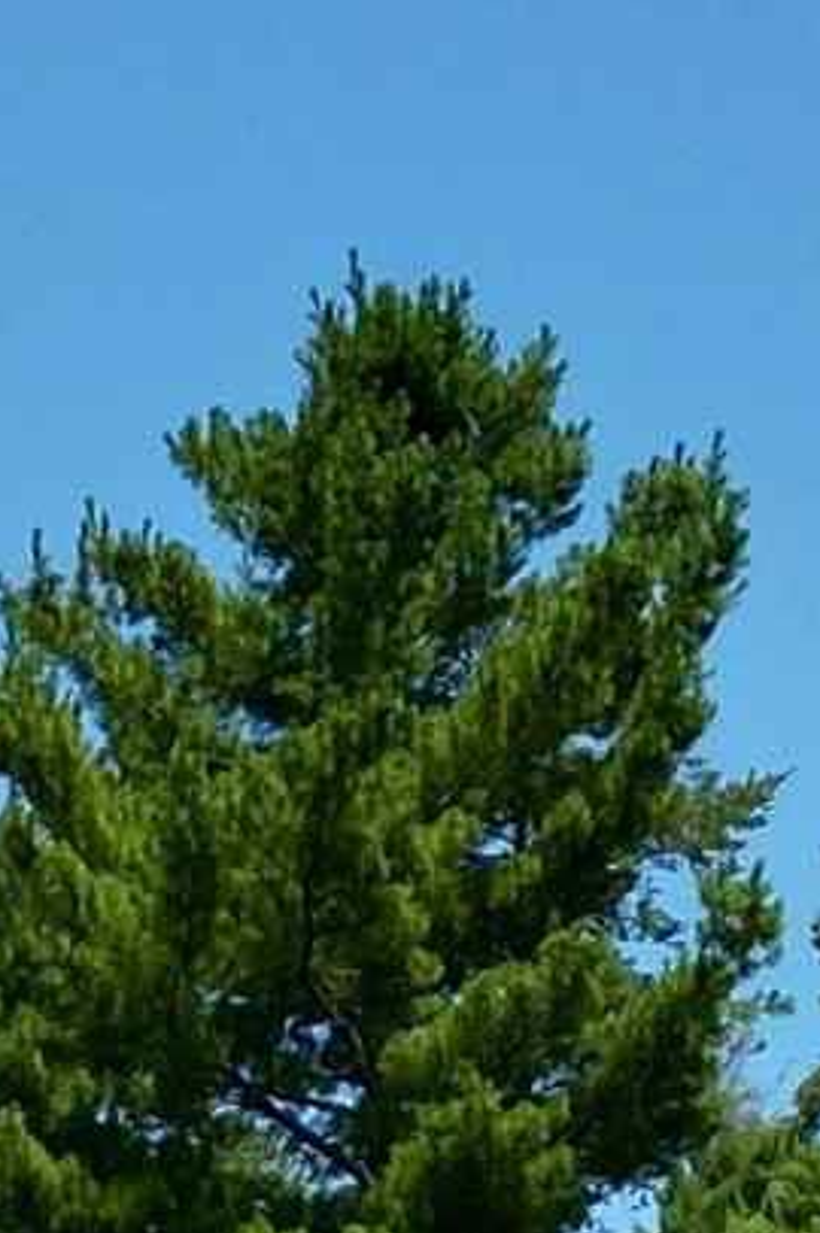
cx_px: -610
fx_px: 6468
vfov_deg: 9.6
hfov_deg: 7.1
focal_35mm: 189
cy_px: 3055
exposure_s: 1/3000
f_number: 1.7
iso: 110
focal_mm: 6.72
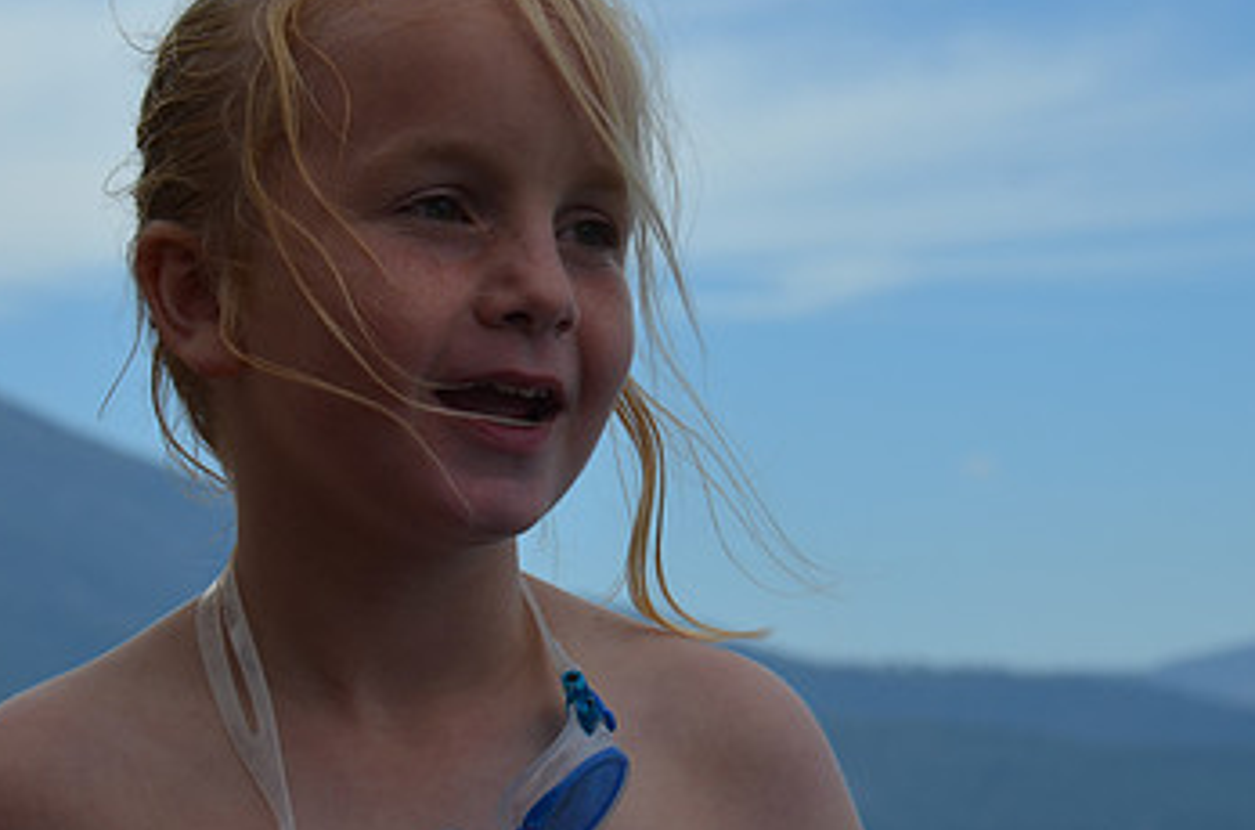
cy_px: 267
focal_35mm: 180
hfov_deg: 11.5
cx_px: 620
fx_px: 6258
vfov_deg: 7.6
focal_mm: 72
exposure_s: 1/250
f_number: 8
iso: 100
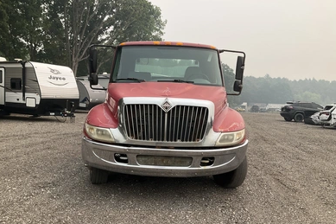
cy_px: 123
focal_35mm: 31
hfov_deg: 60.3
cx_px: 168
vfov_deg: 42.2
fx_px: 289
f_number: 1.8
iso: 25
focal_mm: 3
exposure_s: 1/1675
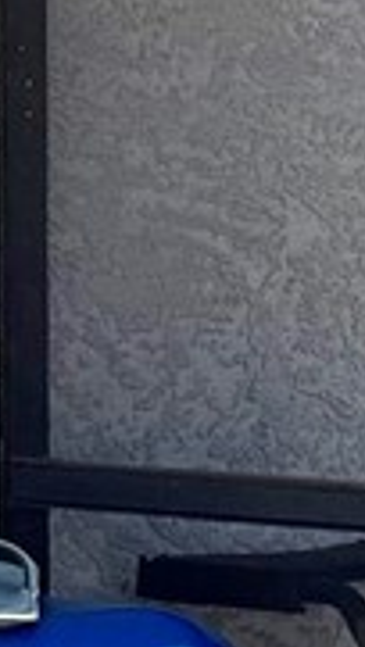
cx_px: 1982
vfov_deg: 9.3
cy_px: 390
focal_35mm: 231
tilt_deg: -2.0
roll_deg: -1.2
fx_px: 3969
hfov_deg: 4.4
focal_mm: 6.76
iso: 125
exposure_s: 1/3759
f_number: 1.78
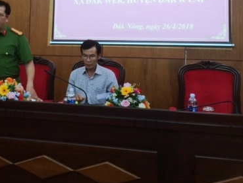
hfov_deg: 36.4
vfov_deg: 27.4
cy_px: 32
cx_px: 78
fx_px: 365
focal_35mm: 52
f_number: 2.2
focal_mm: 4.12
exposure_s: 1/30
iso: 100
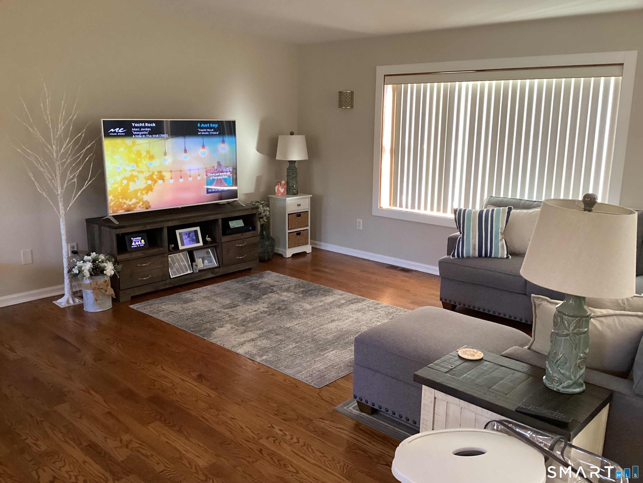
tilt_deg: -14.9
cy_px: 242
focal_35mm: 31
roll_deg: -0.9
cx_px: 322
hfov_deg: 58.4
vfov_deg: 45.4
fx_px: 576
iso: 320
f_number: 2.4
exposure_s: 1/40
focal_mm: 3.3
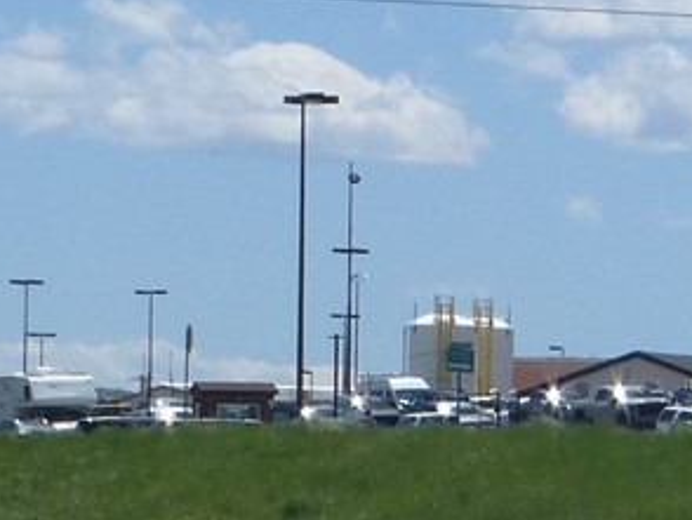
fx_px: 9243
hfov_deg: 4.3
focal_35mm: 462
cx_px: 904
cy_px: 278
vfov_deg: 3.2
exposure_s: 1/1000
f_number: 5.2
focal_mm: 15.1
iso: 100
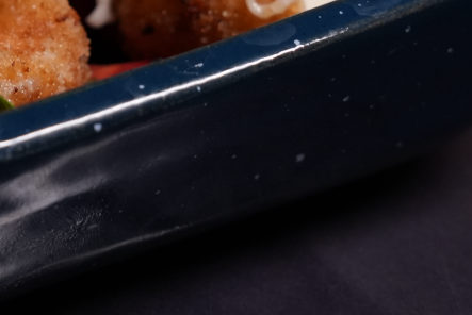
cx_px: 0
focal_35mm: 166
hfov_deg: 12.2
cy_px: -62
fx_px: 2183
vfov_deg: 8.2
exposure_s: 1/100
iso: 2000
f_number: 5.6
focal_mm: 46.1
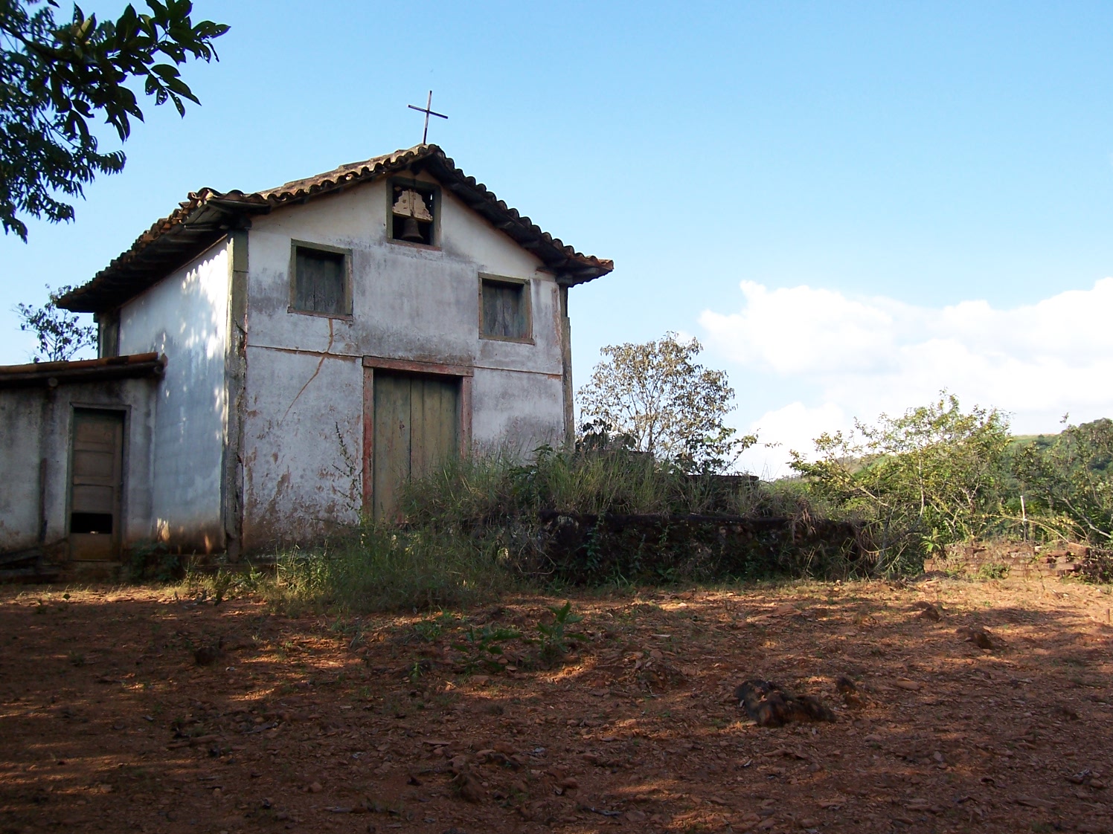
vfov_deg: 41.8
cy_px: 417
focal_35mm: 34
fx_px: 1093
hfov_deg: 54.0
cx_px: 556
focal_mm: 5.6
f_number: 5.6
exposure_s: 1/180
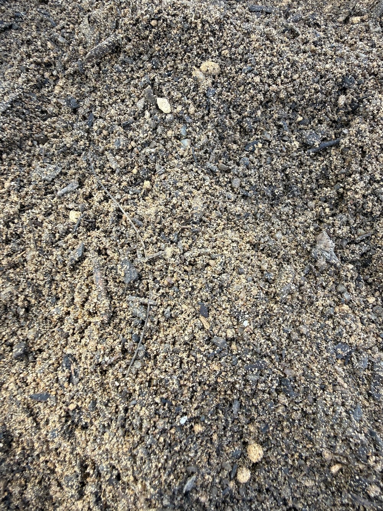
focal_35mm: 24
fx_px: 354
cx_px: 192
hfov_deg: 56.8
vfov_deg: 71.6
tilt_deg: -83.6
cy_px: 256
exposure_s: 1/104
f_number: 2.2
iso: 40
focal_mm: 2.22
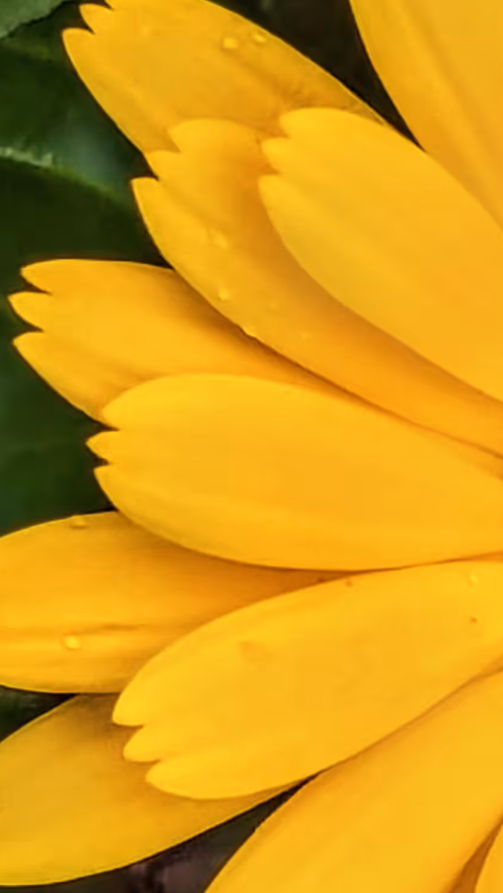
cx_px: 806
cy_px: 532
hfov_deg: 15.2
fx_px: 1707
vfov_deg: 29.3
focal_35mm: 72
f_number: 1.9
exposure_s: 1/1000
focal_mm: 6.81
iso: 52
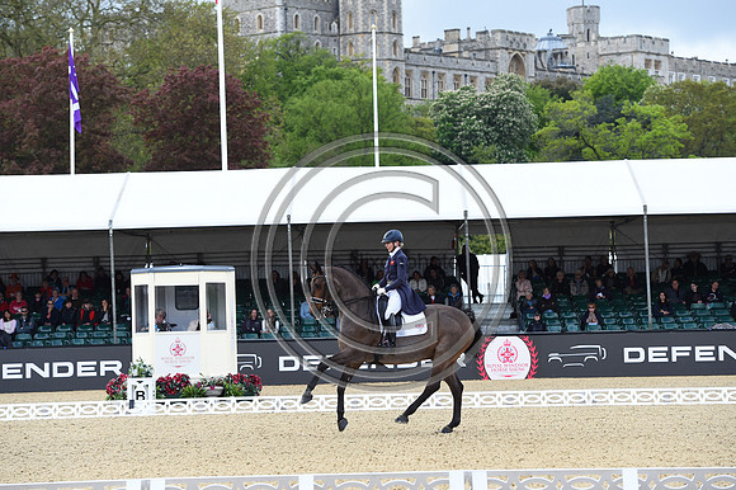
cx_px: 368
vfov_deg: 11.4
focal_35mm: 120
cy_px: 245
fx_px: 2452
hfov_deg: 17.1
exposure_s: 1/1600
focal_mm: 120
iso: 900
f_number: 5
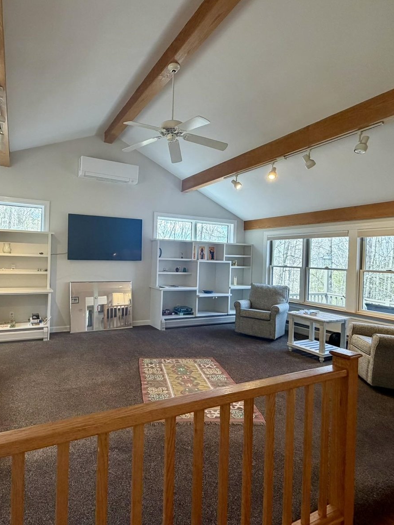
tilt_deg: +0.1
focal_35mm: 19
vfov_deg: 84.7
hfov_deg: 67.5
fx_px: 288
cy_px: 259
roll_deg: -1.3
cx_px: 145
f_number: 2.2
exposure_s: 1/120
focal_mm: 2.22
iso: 250
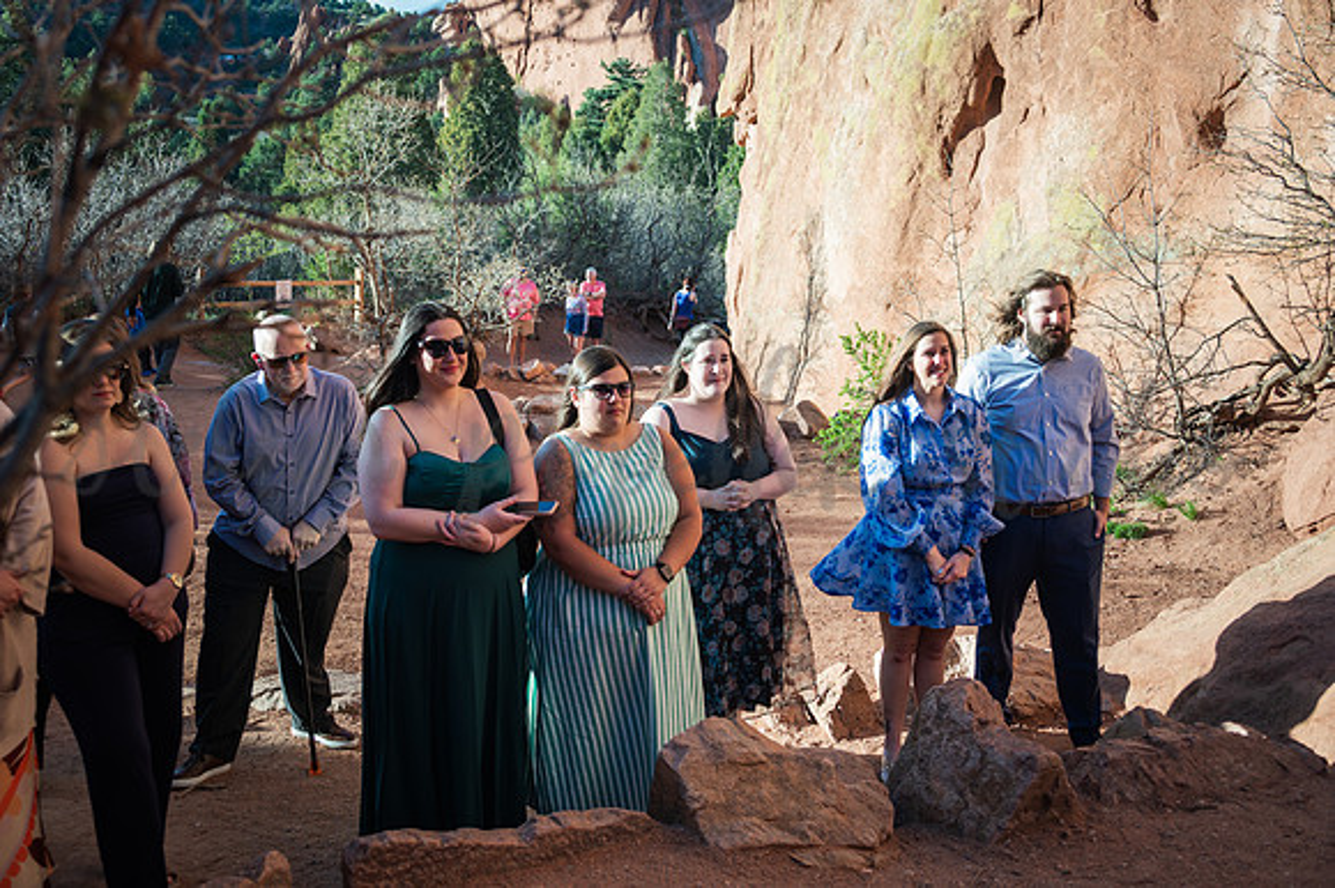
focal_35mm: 38
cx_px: 668
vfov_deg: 35.0
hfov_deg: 50.7
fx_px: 1408
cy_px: 444
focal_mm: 38
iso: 160
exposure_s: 1/320
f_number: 5
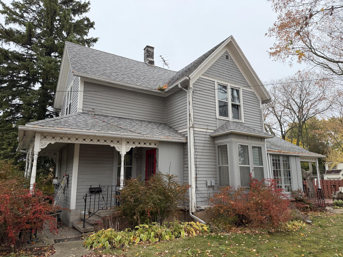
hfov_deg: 71.6
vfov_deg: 56.8
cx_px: 172
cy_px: 128
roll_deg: -0.2
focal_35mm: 24
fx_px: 238
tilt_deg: +12.8
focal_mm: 6.76
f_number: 1.78
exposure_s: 1/584
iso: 100
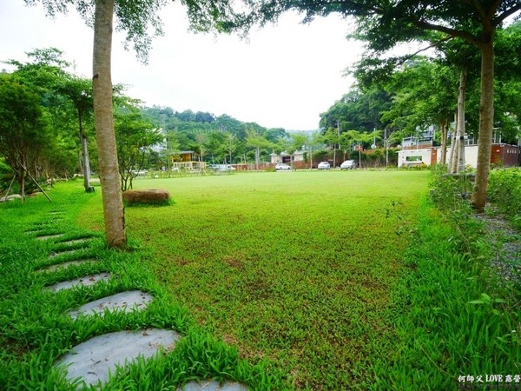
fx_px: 271
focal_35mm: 18
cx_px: 260
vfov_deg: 71.6
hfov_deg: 87.8
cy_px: 196
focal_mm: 9
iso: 200
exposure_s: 1/100
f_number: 4
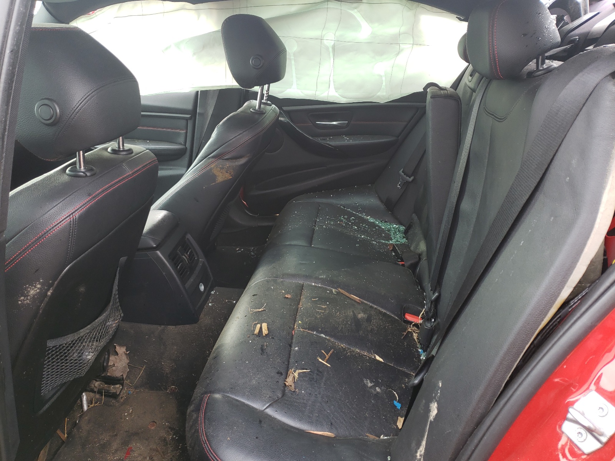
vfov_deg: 53.1
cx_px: 308
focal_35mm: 26
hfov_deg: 67.3
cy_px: 230
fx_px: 462
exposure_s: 1/120
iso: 53
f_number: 1.5
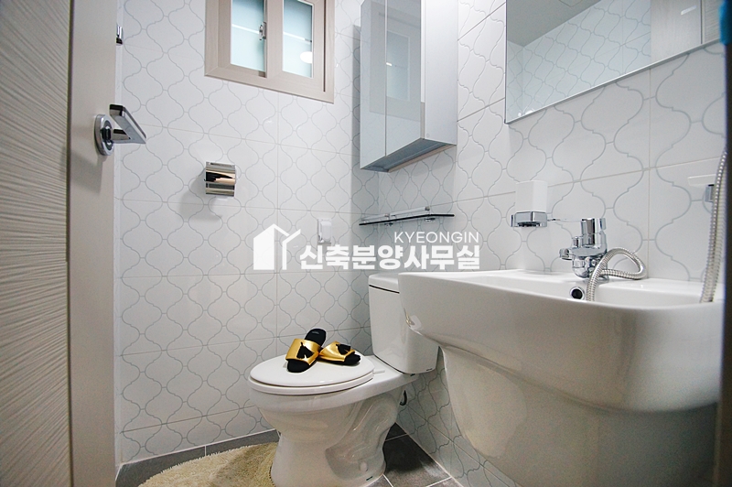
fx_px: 305
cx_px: 366
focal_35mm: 15
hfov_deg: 100.4
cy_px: 244
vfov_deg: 77.2
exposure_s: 1/60
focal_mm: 10
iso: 800
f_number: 3.5
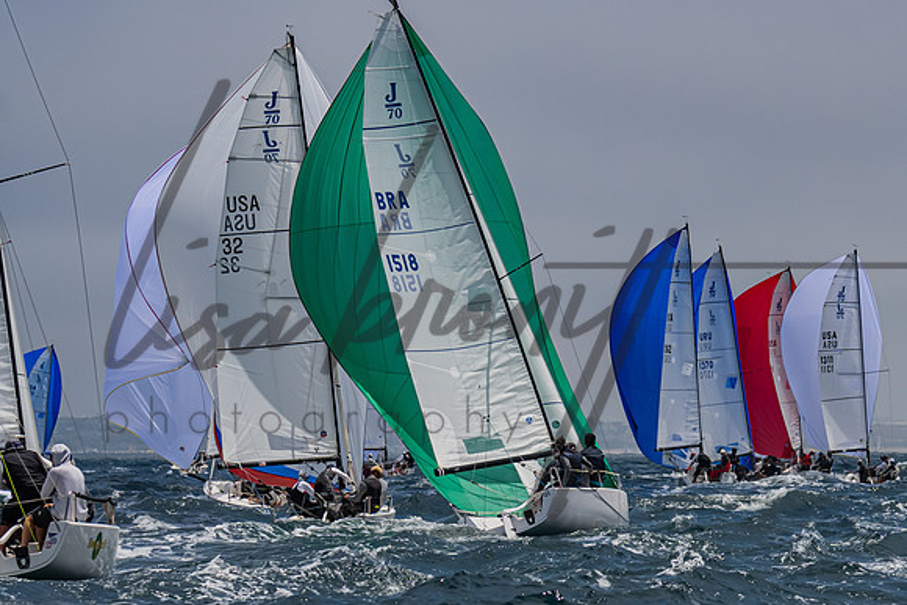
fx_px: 5343
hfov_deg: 9.7
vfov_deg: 6.5
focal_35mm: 212
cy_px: 372
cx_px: 821
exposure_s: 1/3200
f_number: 6.3
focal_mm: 110
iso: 400
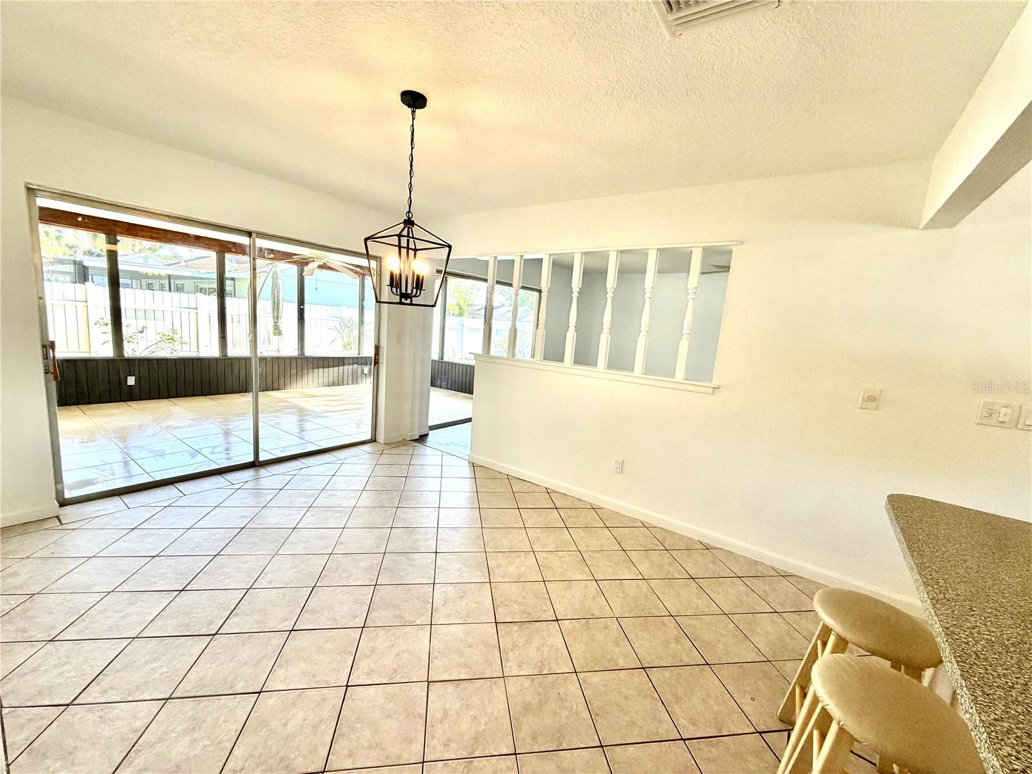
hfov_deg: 102.1
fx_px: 417
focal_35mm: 14
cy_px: 387
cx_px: 516
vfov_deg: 85.7
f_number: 2.2
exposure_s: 1/120
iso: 160
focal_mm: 2.22
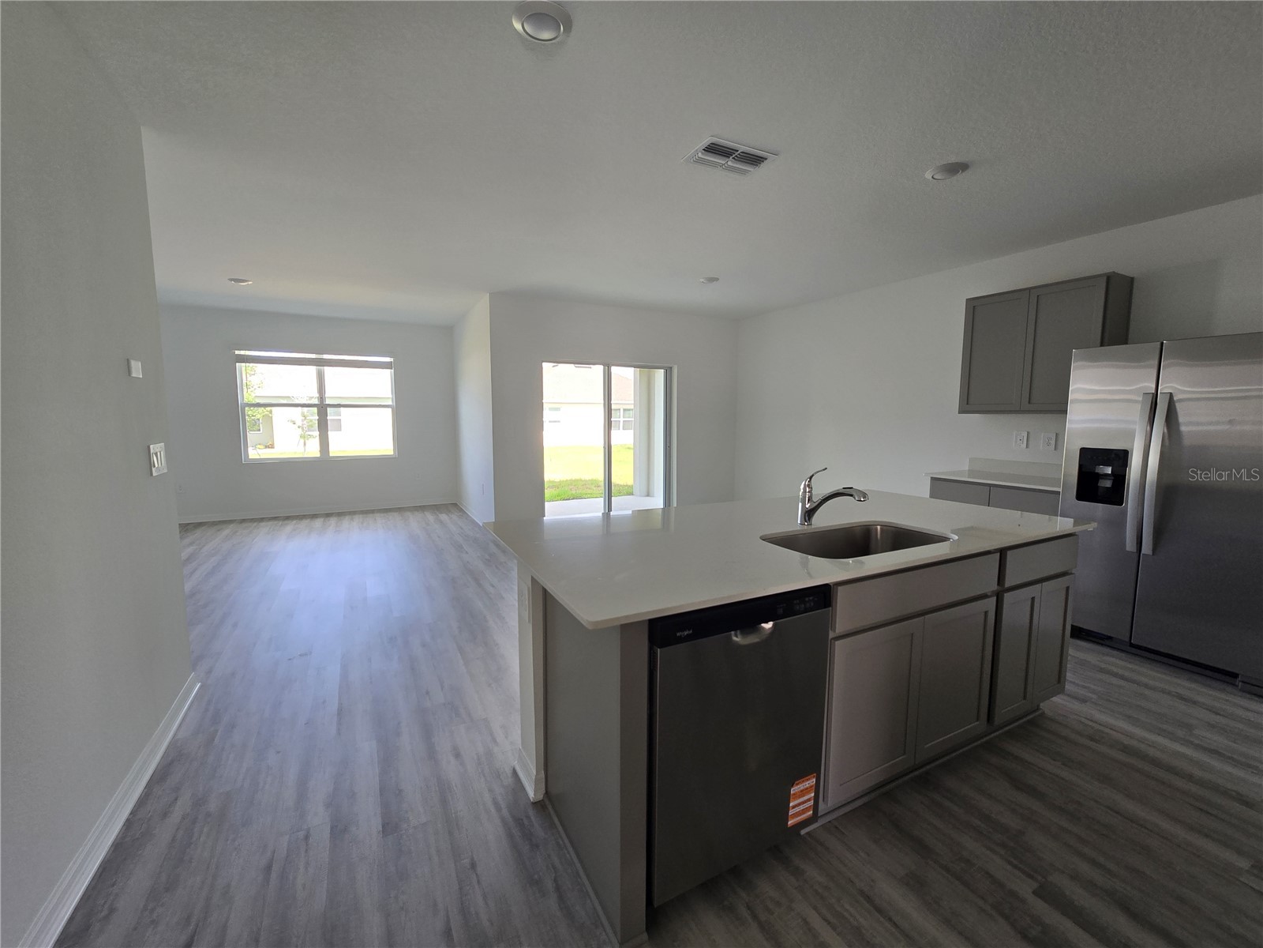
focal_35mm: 13
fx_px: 474
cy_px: 474
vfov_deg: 89.9
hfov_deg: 106.2
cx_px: 632
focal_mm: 2.2
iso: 64
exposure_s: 1/60
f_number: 2.2
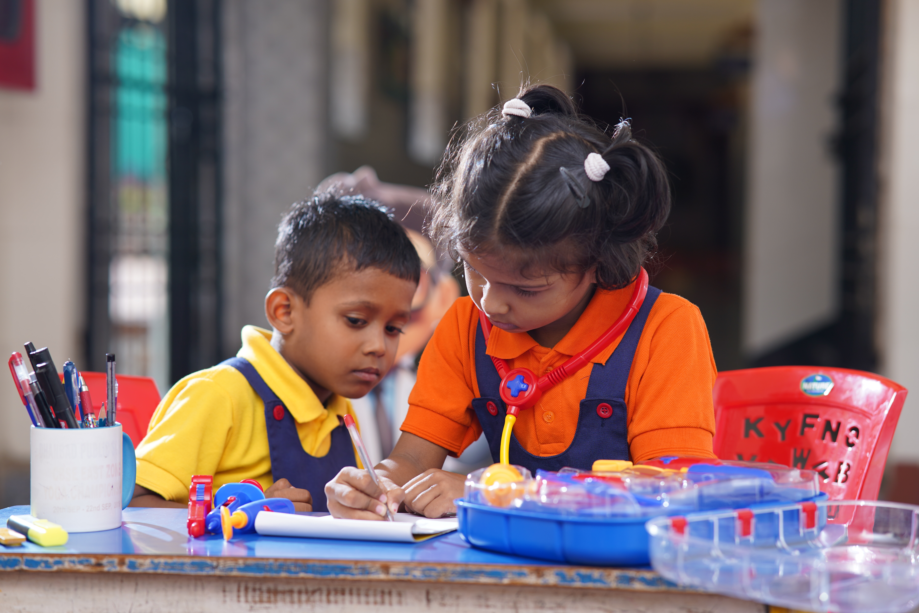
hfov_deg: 23.9
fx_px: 2170
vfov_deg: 16.1
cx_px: 460
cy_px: 306
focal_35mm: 85
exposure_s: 1/160
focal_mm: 85
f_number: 2.8
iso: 160
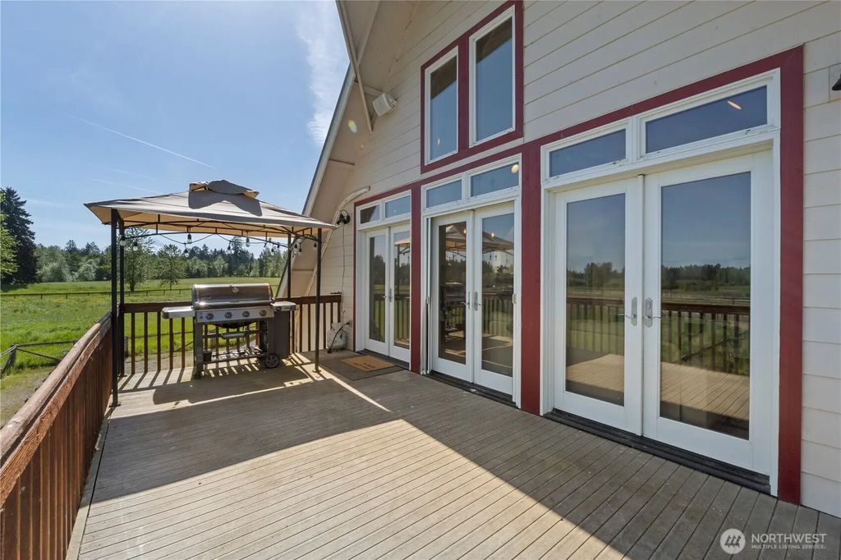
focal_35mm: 15
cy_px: 280
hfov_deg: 100.4
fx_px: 350
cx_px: 420
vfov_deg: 77.3
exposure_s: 1/200
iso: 250
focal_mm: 10
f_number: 9
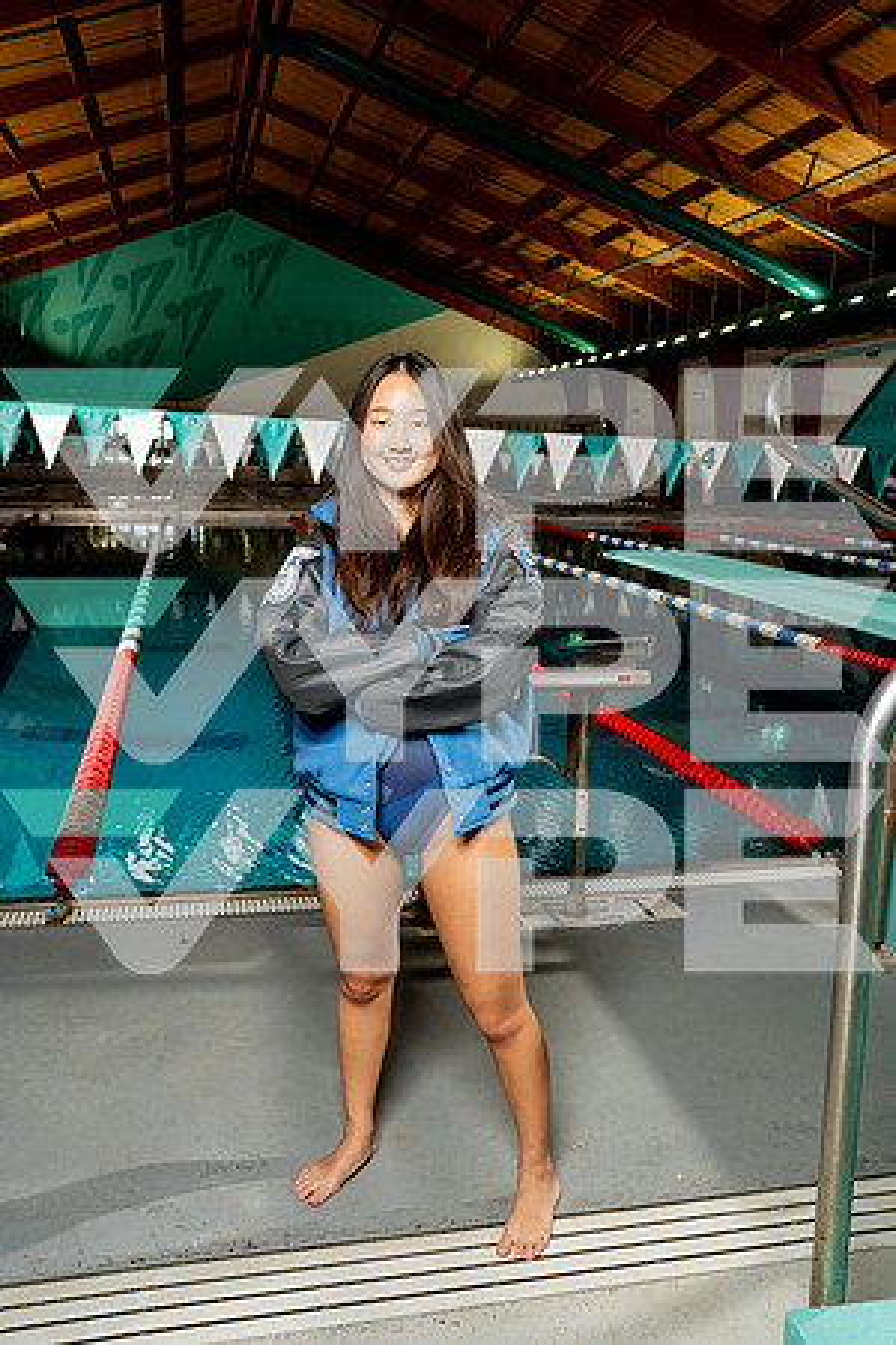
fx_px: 1157
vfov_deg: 60.3
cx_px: 448
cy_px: 672
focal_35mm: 31
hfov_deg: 42.3
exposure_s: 1/250
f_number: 5.6
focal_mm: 31
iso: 640
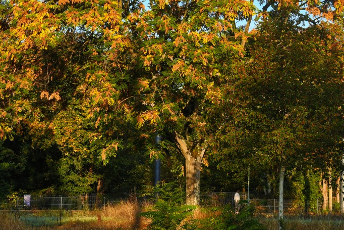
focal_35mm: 88
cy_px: 55
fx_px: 841
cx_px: 166
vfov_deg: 15.5
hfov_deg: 23.1
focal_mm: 50
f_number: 7.1
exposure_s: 1/500
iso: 320
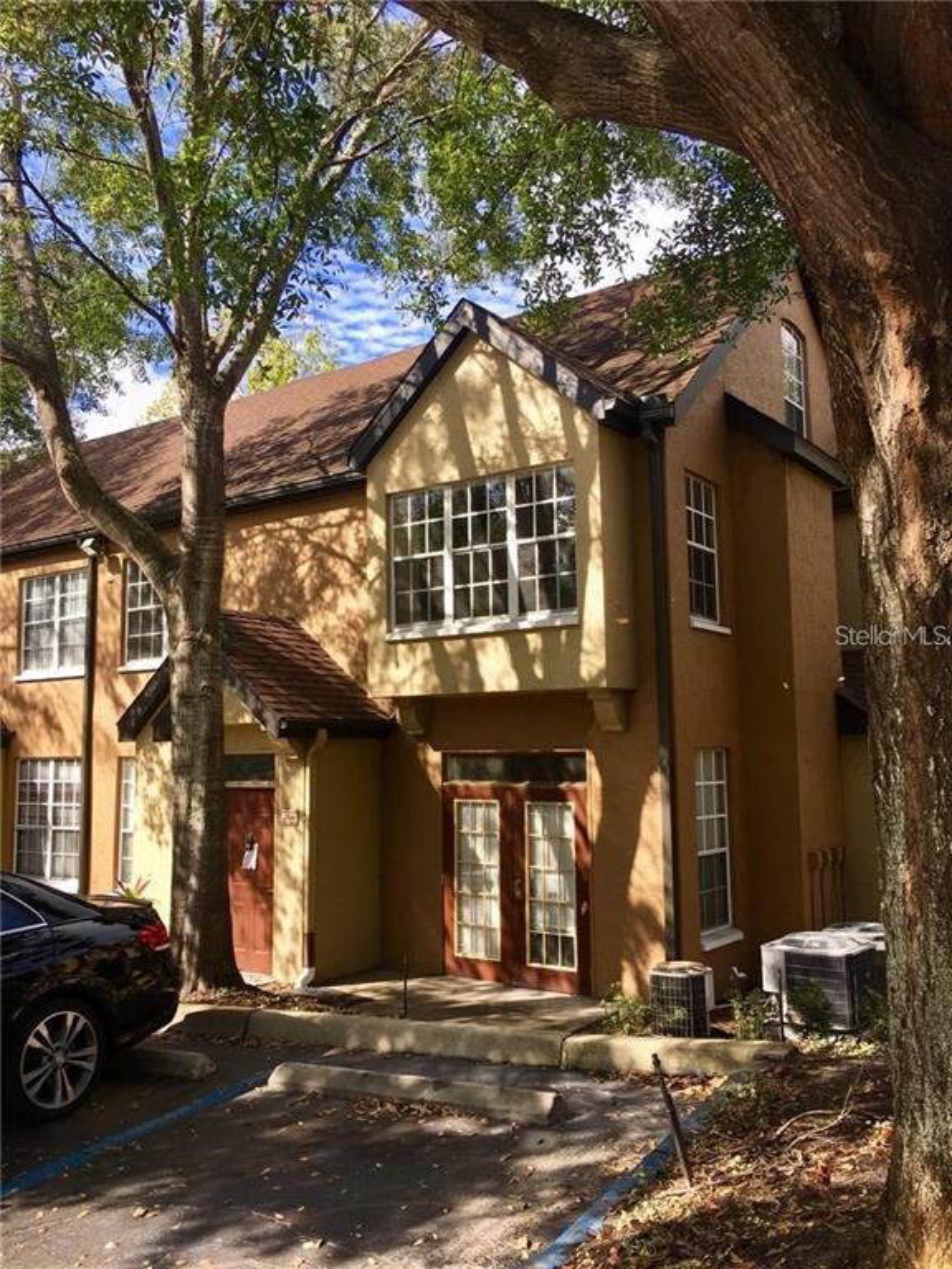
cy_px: 634
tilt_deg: +6.3
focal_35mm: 29
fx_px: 1063
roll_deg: +0.9
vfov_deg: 61.7
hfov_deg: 48.2
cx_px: 476
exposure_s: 1/718
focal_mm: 4.15
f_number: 2.2
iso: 25
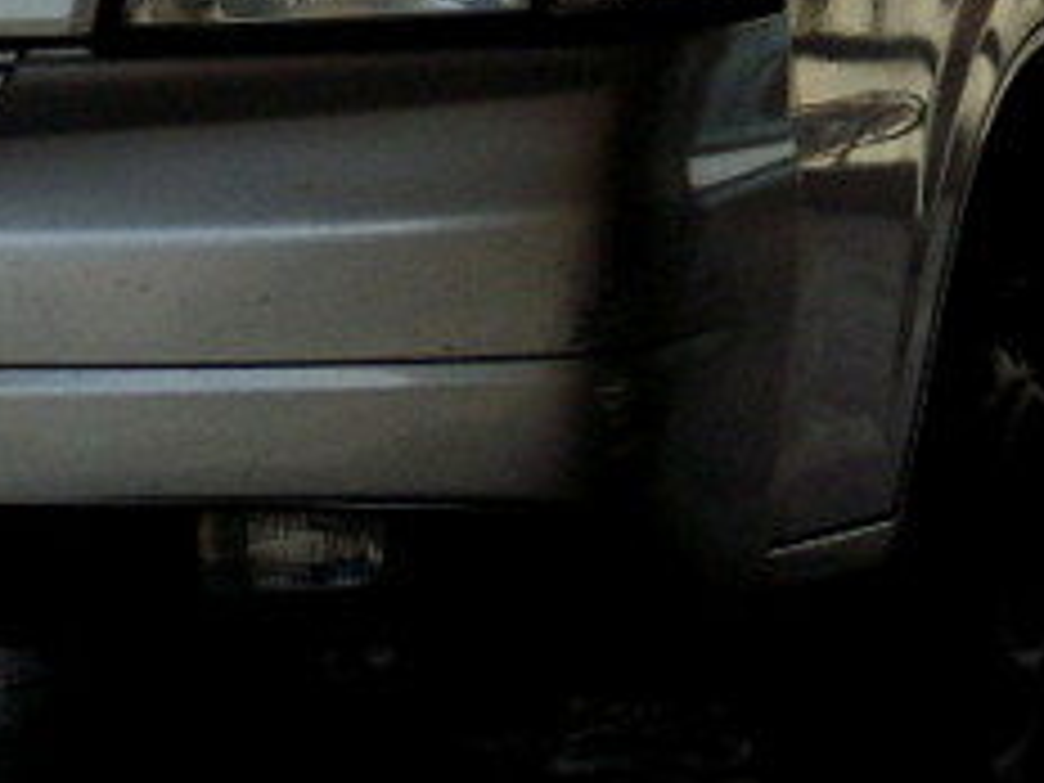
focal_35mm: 411
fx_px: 12396
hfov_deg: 4.8
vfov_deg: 3.6
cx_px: 742
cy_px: -644
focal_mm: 18.6
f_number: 5.2
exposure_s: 1/320
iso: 80
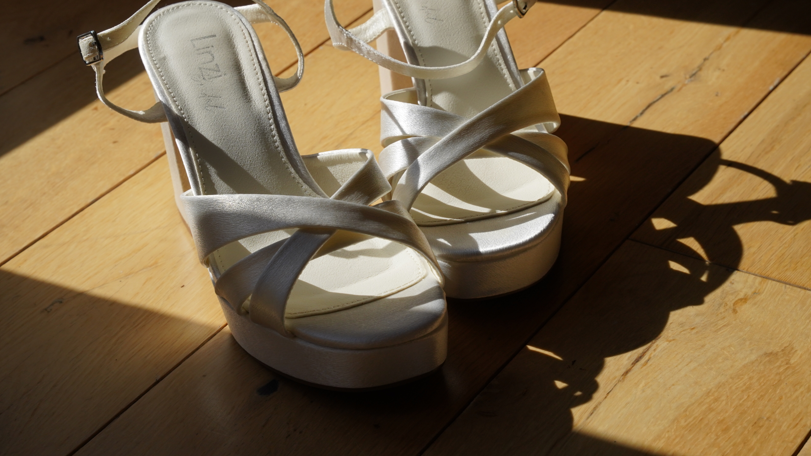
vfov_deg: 14.5
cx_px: 405
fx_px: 1785
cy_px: 165
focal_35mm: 83
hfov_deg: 25.6
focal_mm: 70
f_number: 13
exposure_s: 1/1000
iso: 640
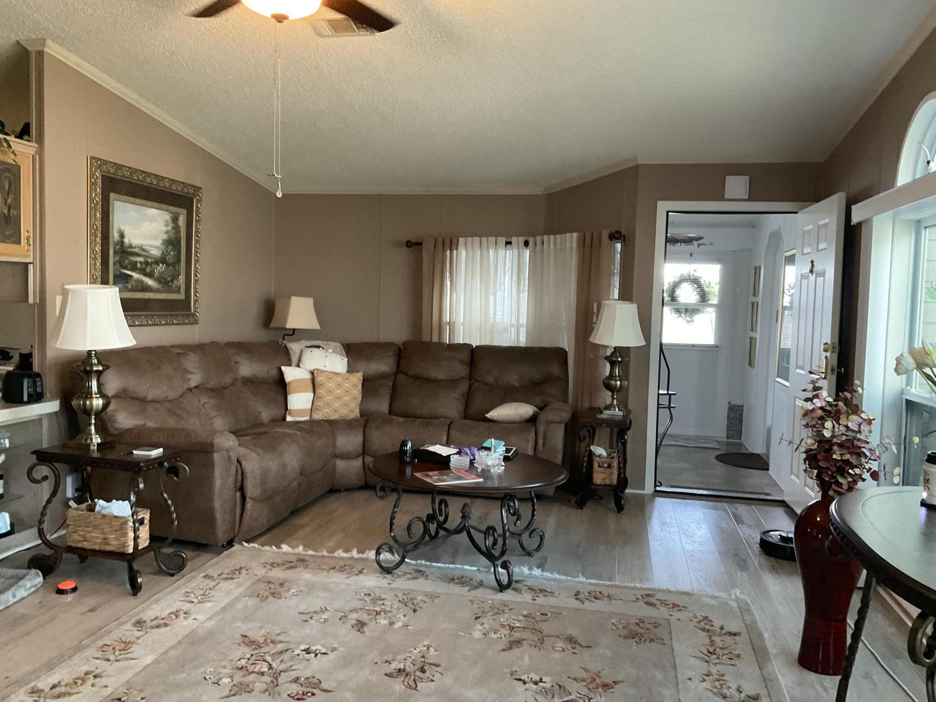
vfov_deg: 48.2
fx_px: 784
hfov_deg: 61.7
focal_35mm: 29
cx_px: 468
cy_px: 351
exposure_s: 1/60
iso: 200
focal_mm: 3
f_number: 1.8
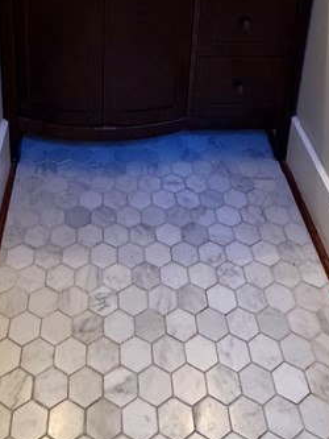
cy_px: -50
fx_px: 545
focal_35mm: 43
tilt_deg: -19.1
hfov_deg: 33.5
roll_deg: -2.3
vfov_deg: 36.6
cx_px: 126
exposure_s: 1/60
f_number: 2.2
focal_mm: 2.22
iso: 400
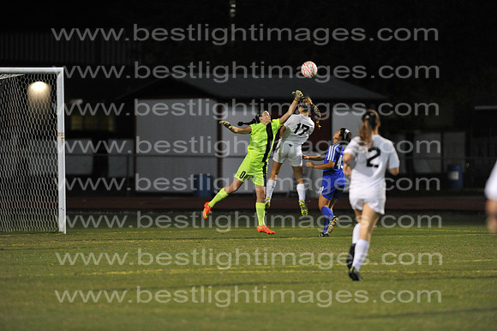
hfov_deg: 6.9
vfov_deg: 4.6
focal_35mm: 300
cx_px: 248
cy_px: 166
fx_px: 4139
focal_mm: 300
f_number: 3.2
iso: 5000
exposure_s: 1/400
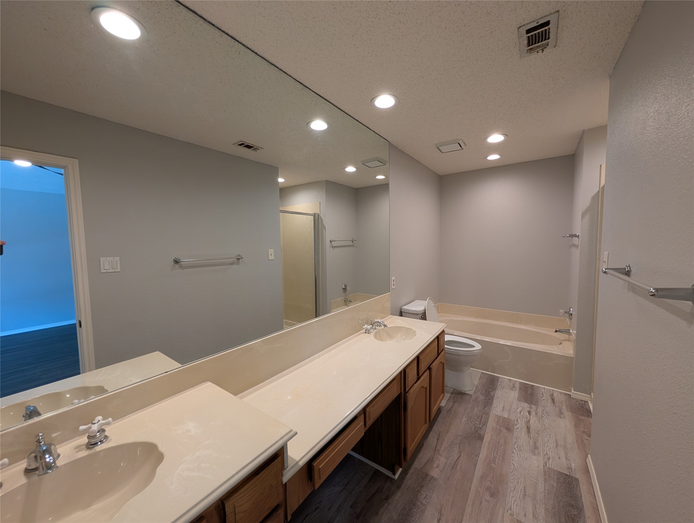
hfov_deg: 110.5
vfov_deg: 94.6
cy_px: 262
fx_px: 241
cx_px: 347
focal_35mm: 12
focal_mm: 2.02
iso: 77
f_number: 1.7
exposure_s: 1/60
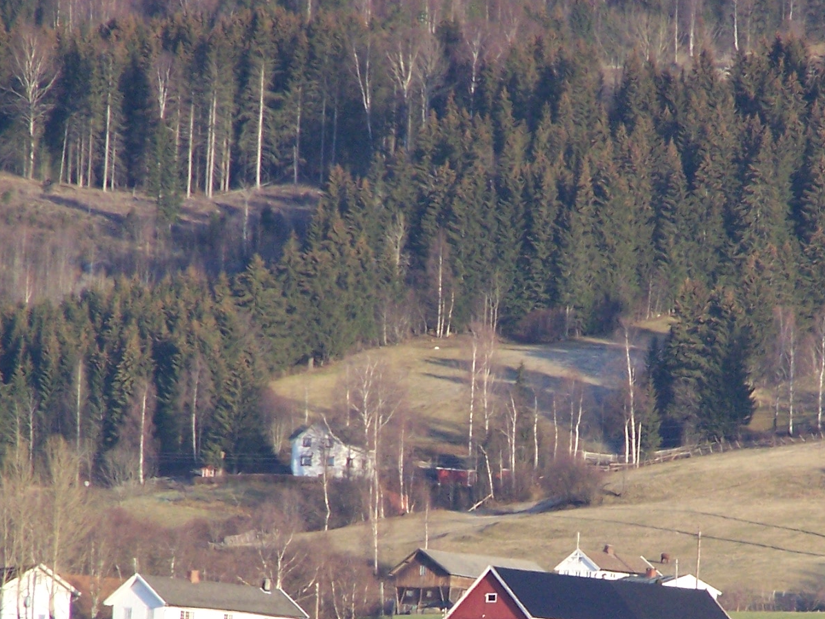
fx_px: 17446
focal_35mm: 732
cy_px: 576
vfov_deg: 2.0
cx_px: 542
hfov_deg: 2.7
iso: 140
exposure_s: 1/750
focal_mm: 63
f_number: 3.7
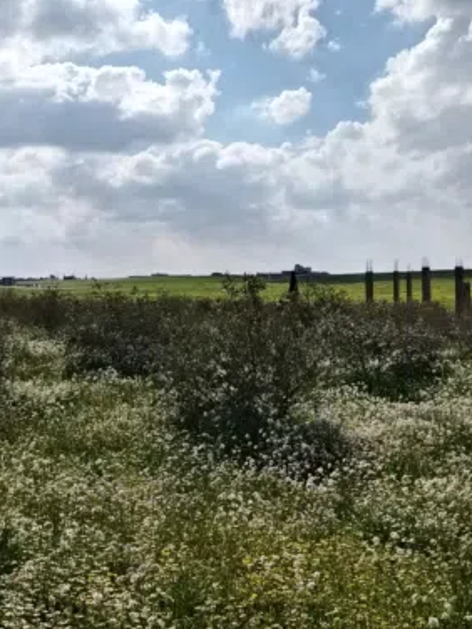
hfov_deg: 29.1
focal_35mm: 50
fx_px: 909
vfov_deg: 38.2
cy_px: 316
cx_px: 223
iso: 100
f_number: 1.75
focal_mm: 5.25
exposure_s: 1/2566
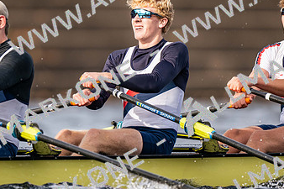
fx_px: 8129
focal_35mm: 1031
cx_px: 112
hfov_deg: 2.0
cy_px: 58
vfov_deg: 1.3
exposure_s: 1/2500
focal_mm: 600
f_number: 4
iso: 400
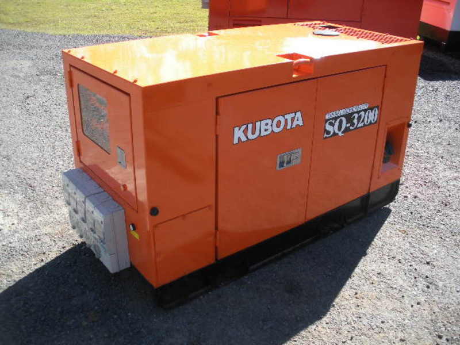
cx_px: 230
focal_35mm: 36
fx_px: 478
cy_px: 172
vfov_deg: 39.7
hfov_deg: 51.4
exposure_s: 1/193
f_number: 3.5
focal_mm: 6.3
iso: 64
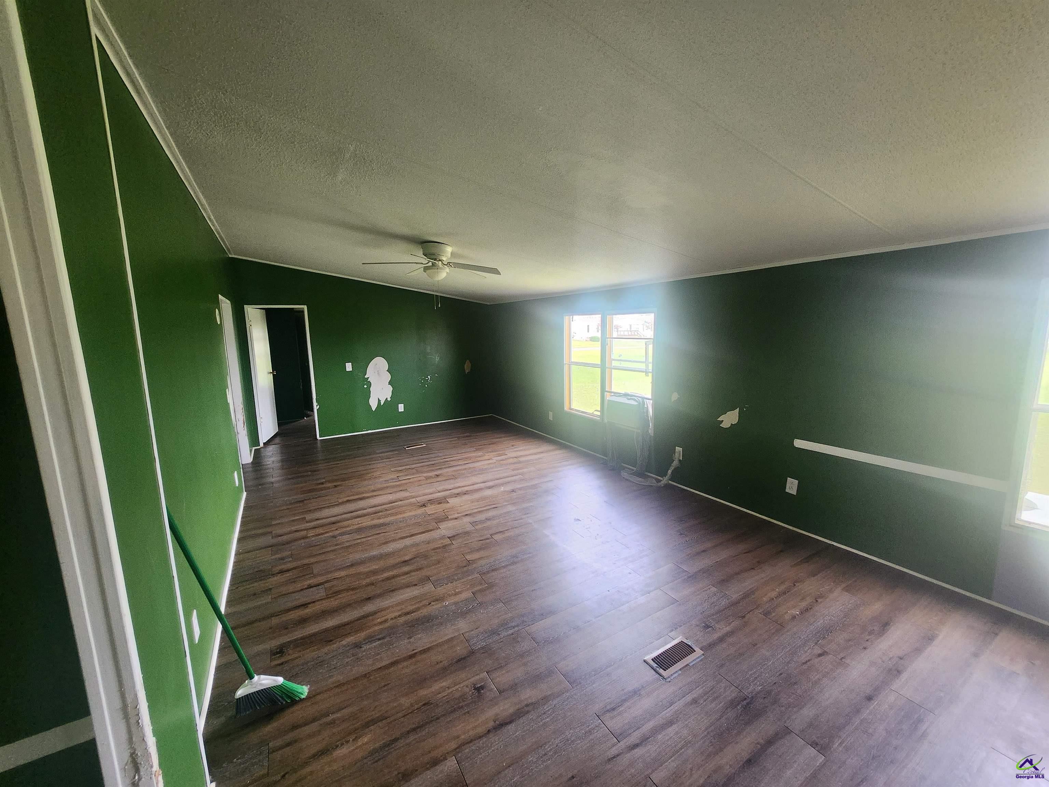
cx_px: 524
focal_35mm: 13
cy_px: 394
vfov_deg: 89.9
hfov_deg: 106.2
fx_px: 394
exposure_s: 1/60
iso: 125
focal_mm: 1.74
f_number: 2.2
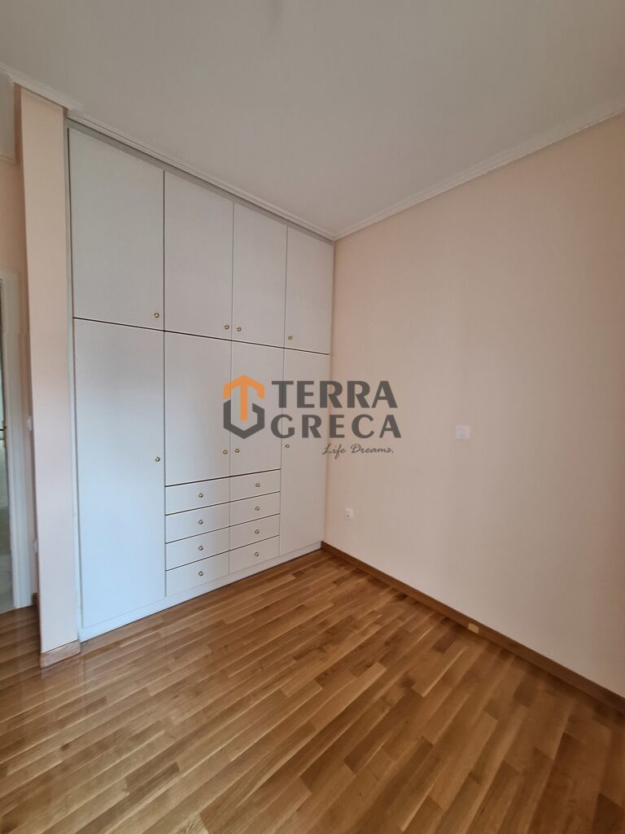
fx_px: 313
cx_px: 312
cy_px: 417
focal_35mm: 13
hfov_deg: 89.9
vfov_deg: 106.2
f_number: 2.2
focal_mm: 1.74
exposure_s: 1/40
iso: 125
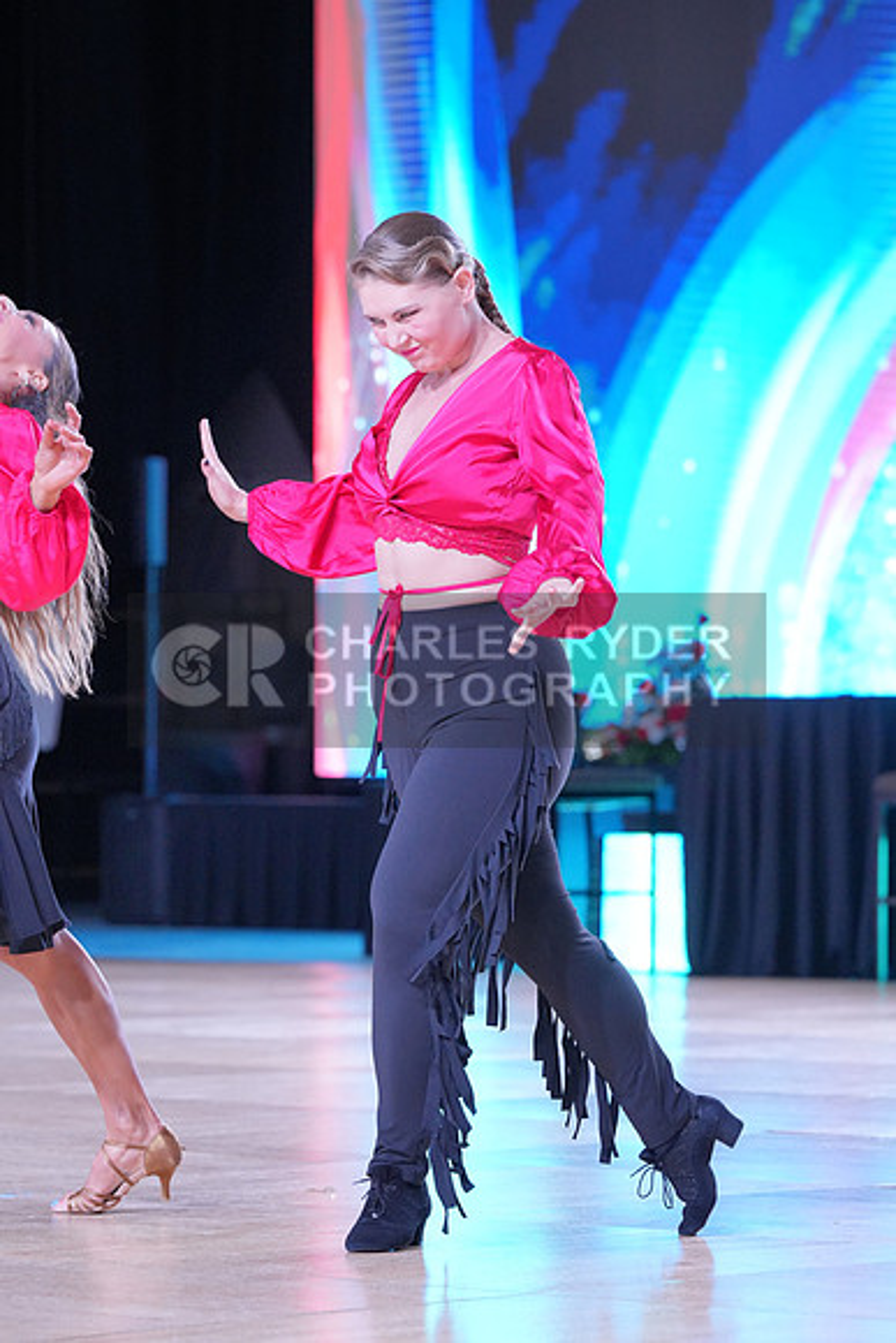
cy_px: 672
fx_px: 6268
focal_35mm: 168
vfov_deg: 12.2
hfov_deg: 8.2
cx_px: 448
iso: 4000
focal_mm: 168
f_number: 5.6
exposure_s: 1/400
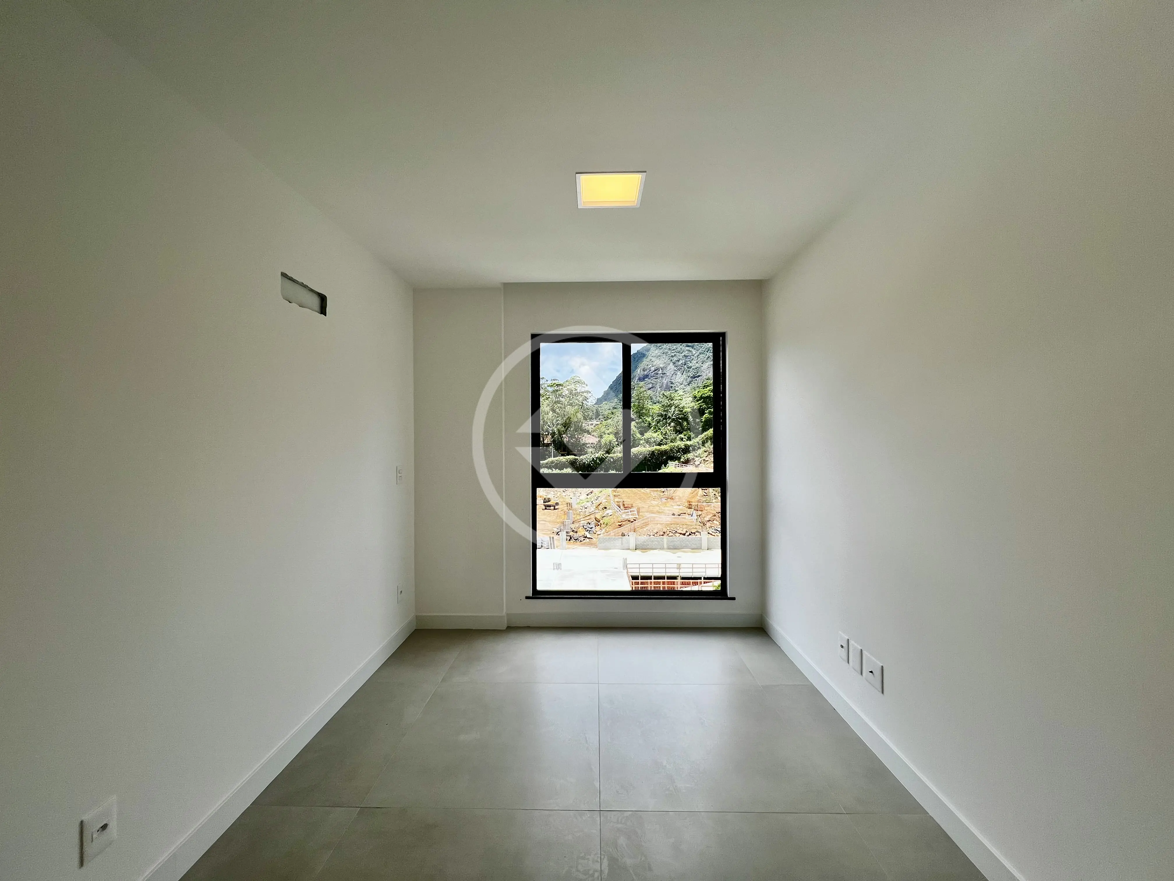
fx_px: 441
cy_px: 440
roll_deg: -0.3
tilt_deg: -1.4
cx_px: 587
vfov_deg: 89.9
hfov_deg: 106.2
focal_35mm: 13
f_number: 1.8
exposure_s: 1/690
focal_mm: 1.57
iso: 32
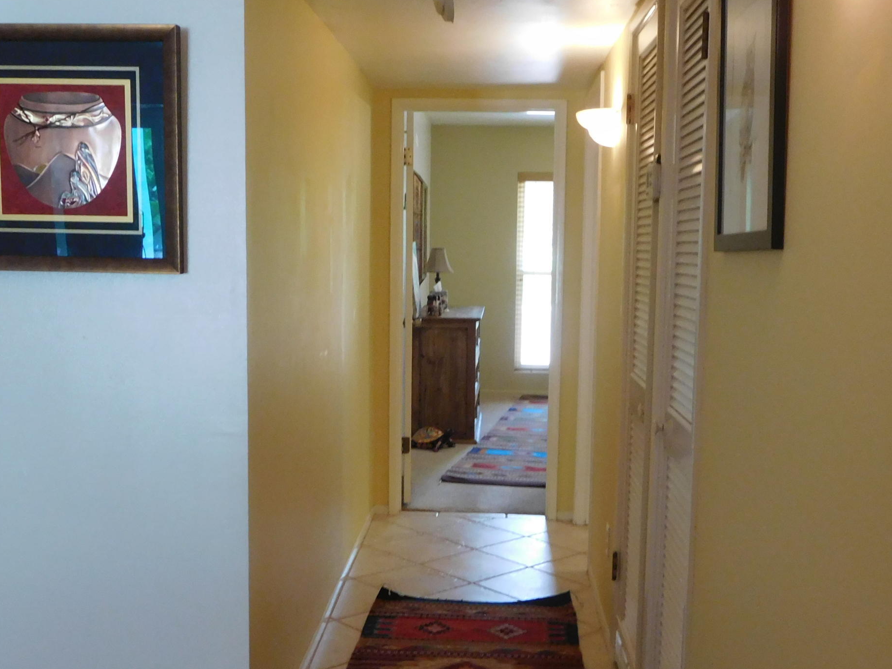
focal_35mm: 41
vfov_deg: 35.1
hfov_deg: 45.8
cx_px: 446
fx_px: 1057
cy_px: 366
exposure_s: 1/30
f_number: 3.4
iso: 280
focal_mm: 4.5
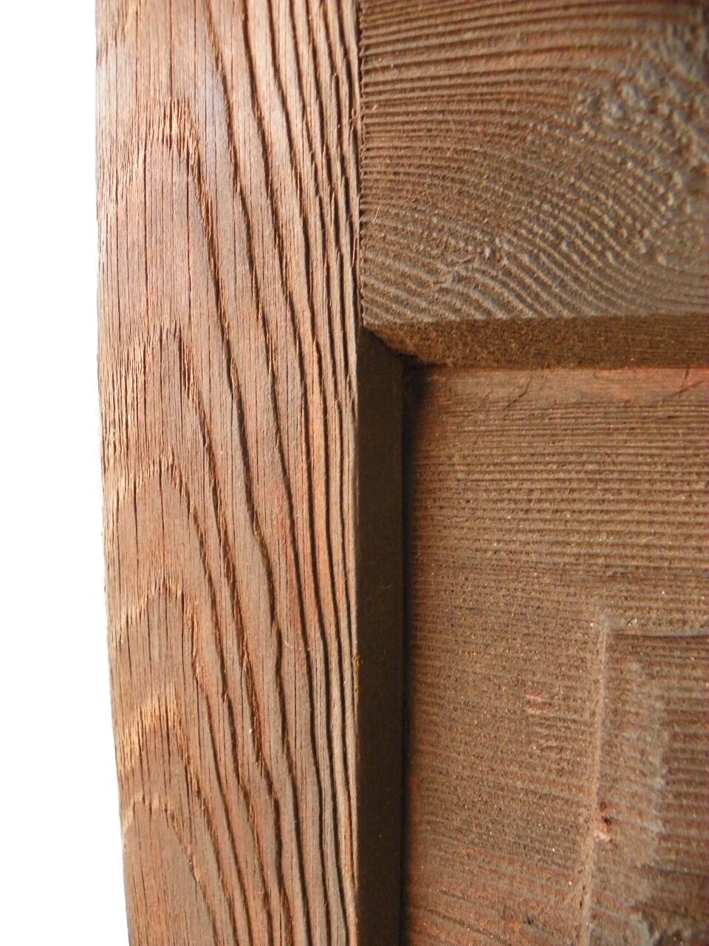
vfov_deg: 67.3
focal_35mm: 26
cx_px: 354
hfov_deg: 53.1
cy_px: 473
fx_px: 710
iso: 250
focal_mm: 4.6
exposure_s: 1/30
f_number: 2.8
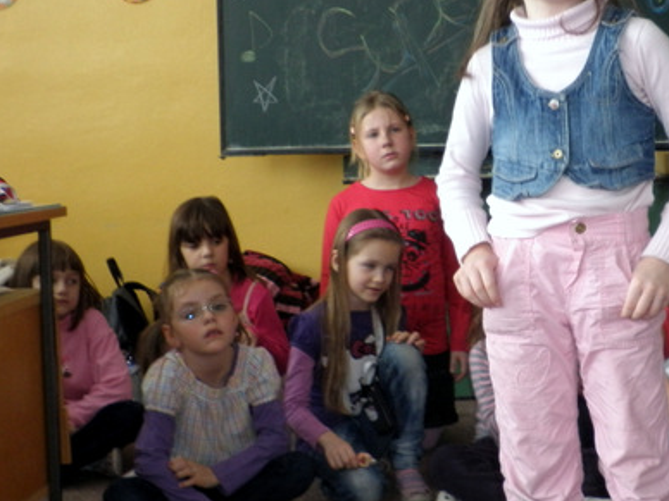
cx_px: 531
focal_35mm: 65
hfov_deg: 29.2
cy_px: 252
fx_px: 1256
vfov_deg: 22.6
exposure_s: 1/30
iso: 160
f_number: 3.5
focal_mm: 6.3
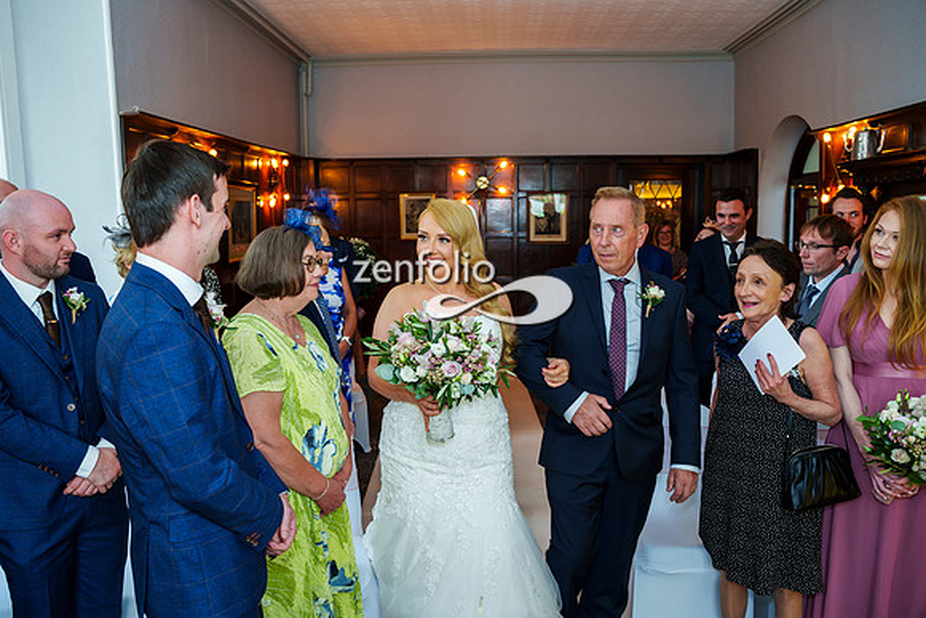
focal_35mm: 29
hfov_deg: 63.8
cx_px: 452
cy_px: 306
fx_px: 744
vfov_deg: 45.1
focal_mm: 28
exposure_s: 1/60
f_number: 4.5
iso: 640
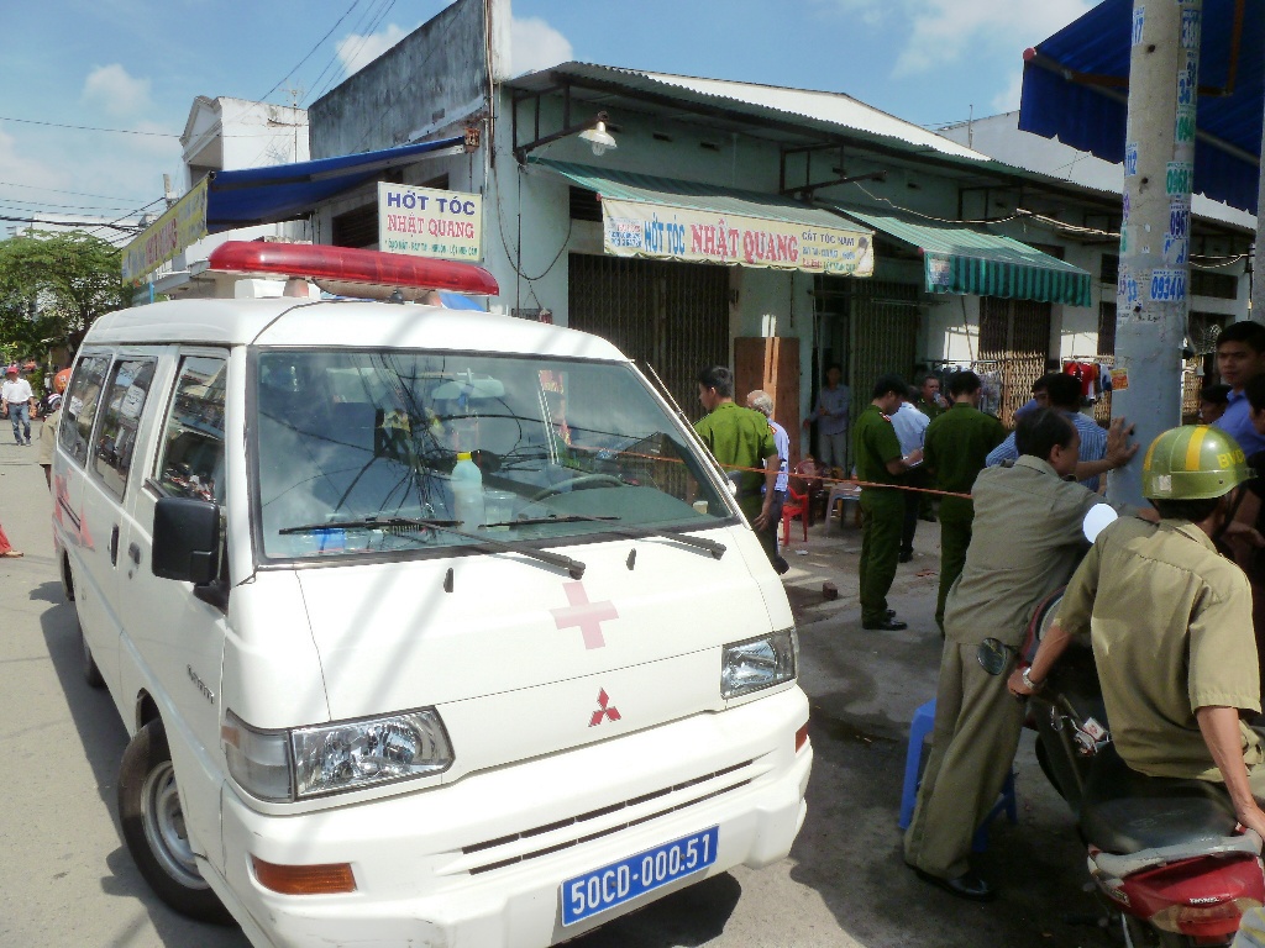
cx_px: 632
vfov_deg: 56.8
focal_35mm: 24
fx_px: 877
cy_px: 474
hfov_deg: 71.6
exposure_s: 1/500
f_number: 5.6
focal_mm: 4.3
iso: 160
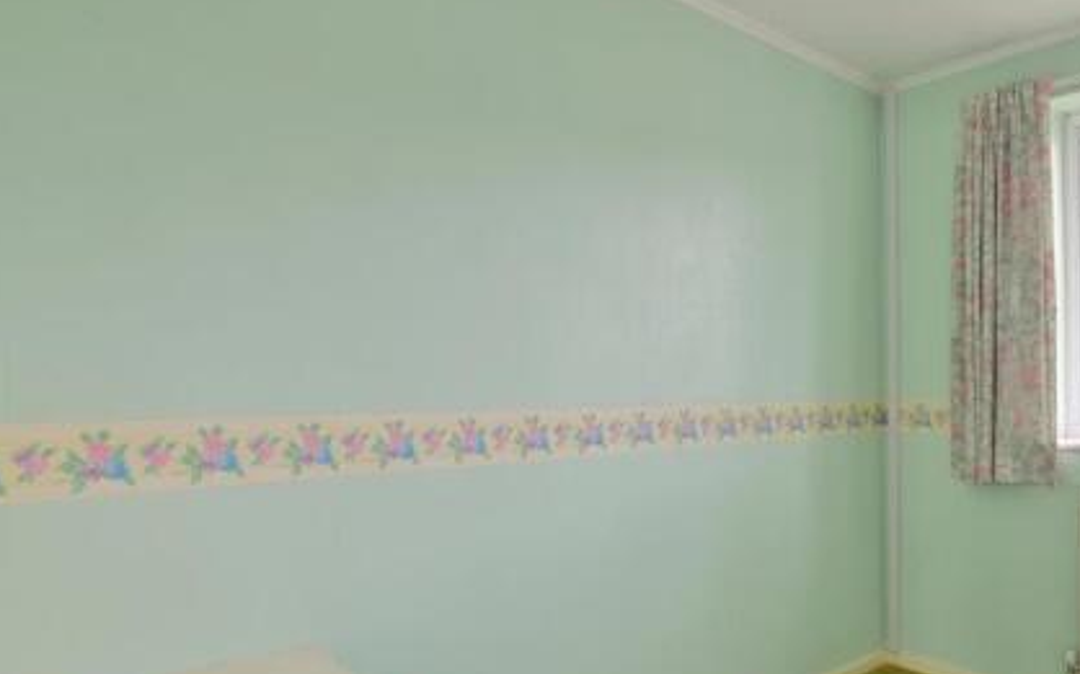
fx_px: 706
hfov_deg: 73.8
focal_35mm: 24
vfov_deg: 51.0
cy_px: 368
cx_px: 661
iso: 400
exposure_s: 1/13
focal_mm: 10
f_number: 11
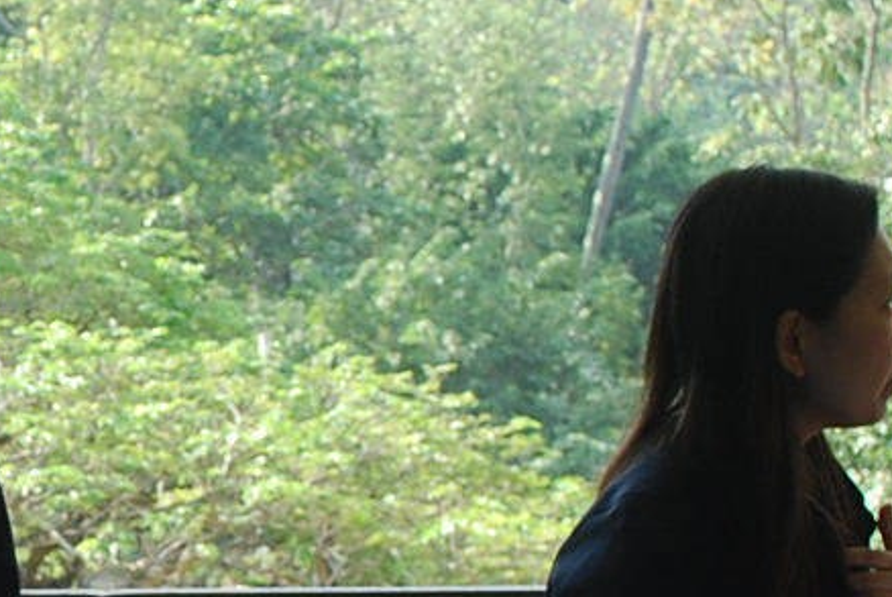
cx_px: -271
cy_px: 503
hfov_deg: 13.5
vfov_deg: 9.4
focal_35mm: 146
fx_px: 3621
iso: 200
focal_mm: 22
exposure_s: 1/80
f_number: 7.1
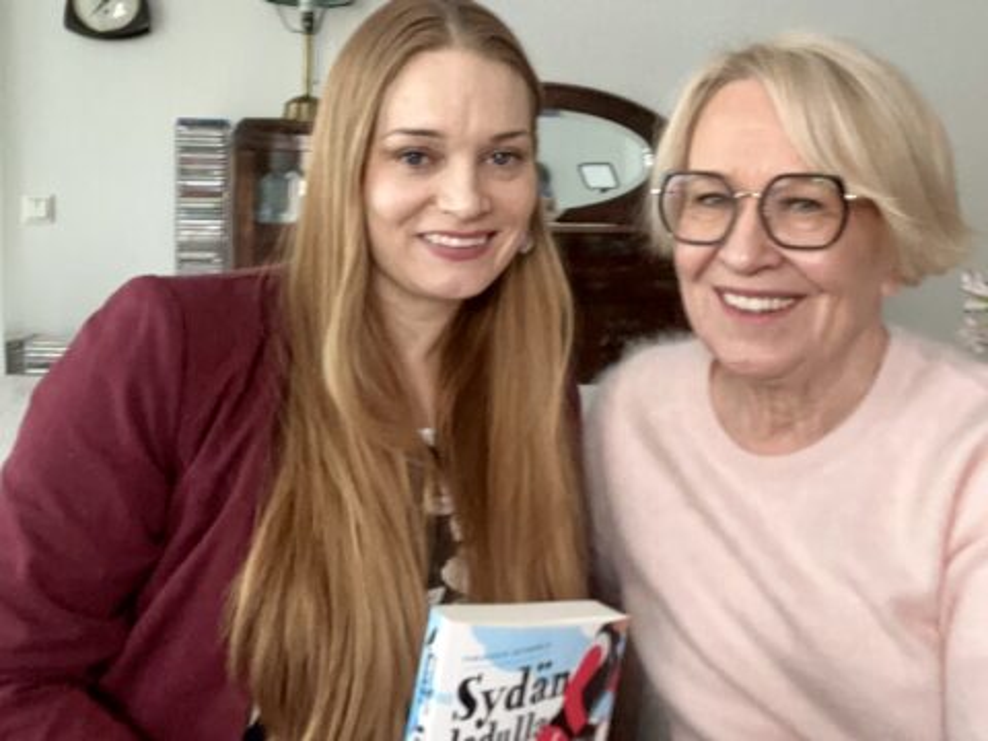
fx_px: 856
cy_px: 370
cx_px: 494
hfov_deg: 60.0
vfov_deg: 46.8
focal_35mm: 30
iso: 200
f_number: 1.9
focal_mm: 2.69
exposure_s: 1/60
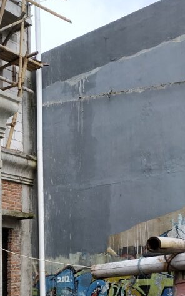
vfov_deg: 35.5
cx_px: 0
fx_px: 444
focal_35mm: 55
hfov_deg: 22.6
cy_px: 242
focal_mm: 3.94
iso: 250
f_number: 1.9
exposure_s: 1/647
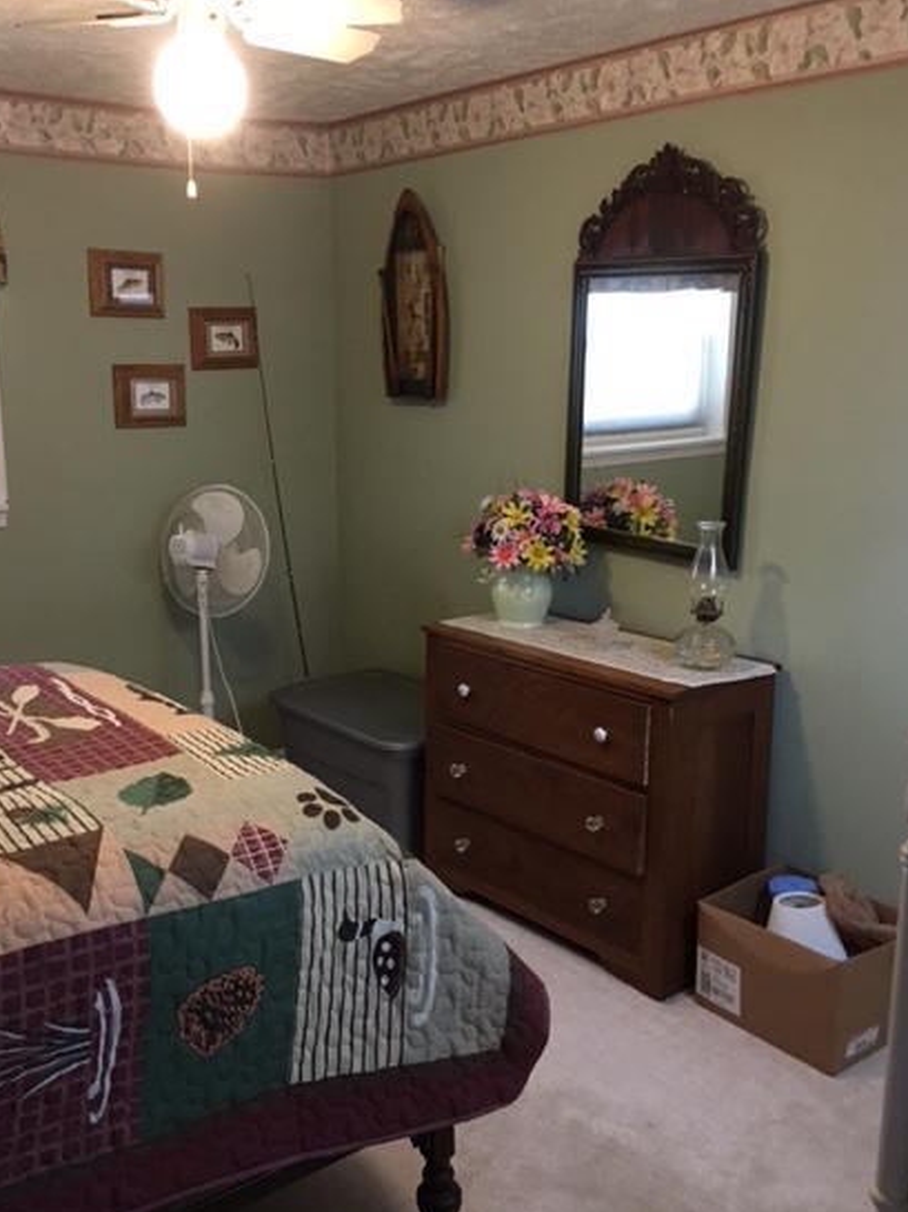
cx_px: 400
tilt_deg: -13.3
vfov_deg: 54.0
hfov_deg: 41.7
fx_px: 1190
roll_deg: -0.2
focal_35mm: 34
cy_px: 637
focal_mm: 4.15
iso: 100
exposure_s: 1/4
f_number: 2.2
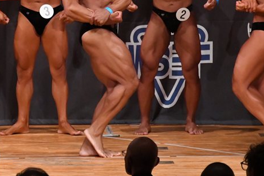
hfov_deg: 4.3
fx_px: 3511
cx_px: 51
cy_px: 38
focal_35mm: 479
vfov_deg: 2.9
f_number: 5.6
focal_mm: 190
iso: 9000
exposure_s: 1/400
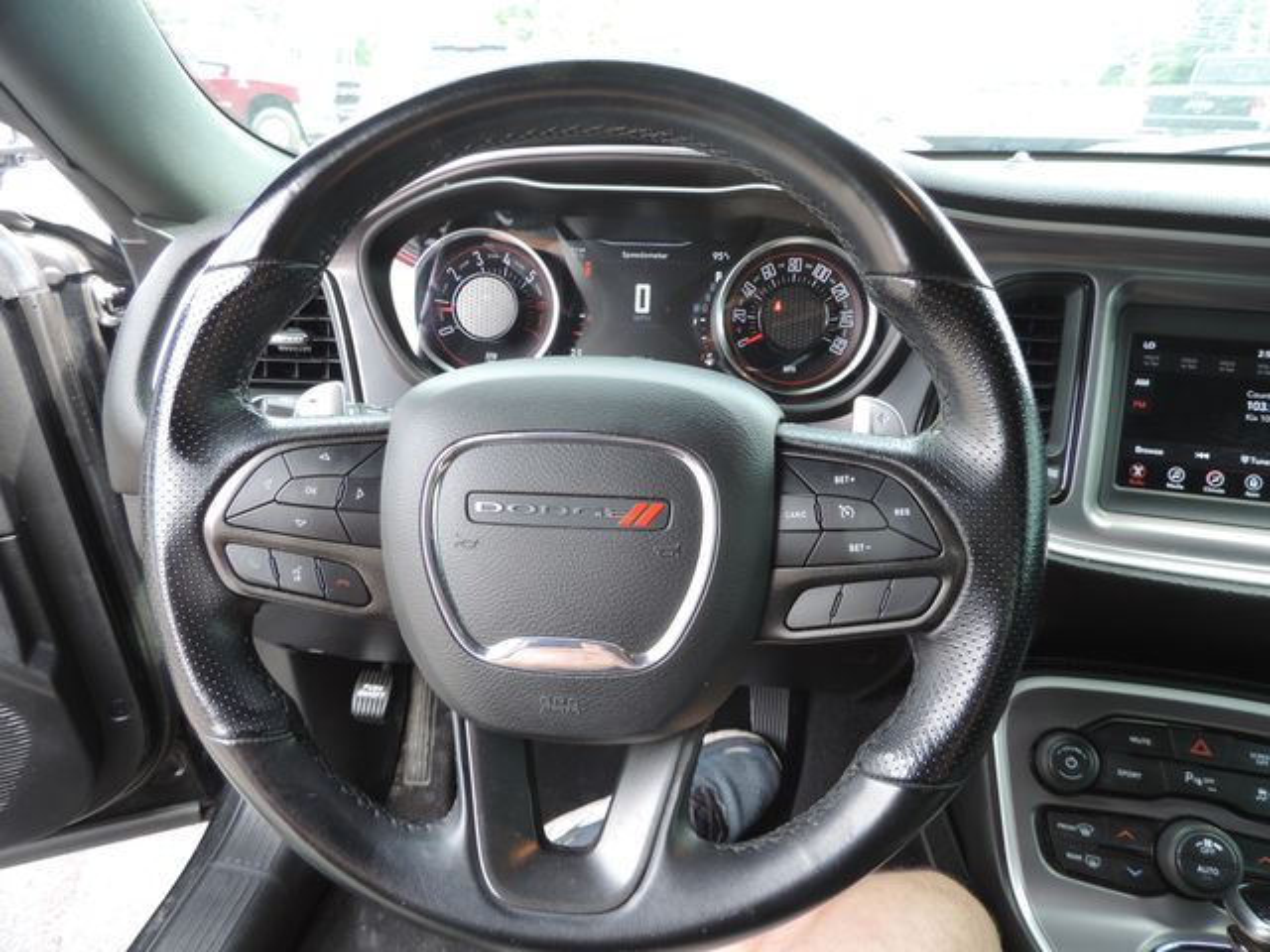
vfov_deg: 56.8
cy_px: 476
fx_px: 881
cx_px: 635
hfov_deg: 71.6
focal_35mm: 24
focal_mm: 4.3
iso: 80
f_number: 3
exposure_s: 1/40
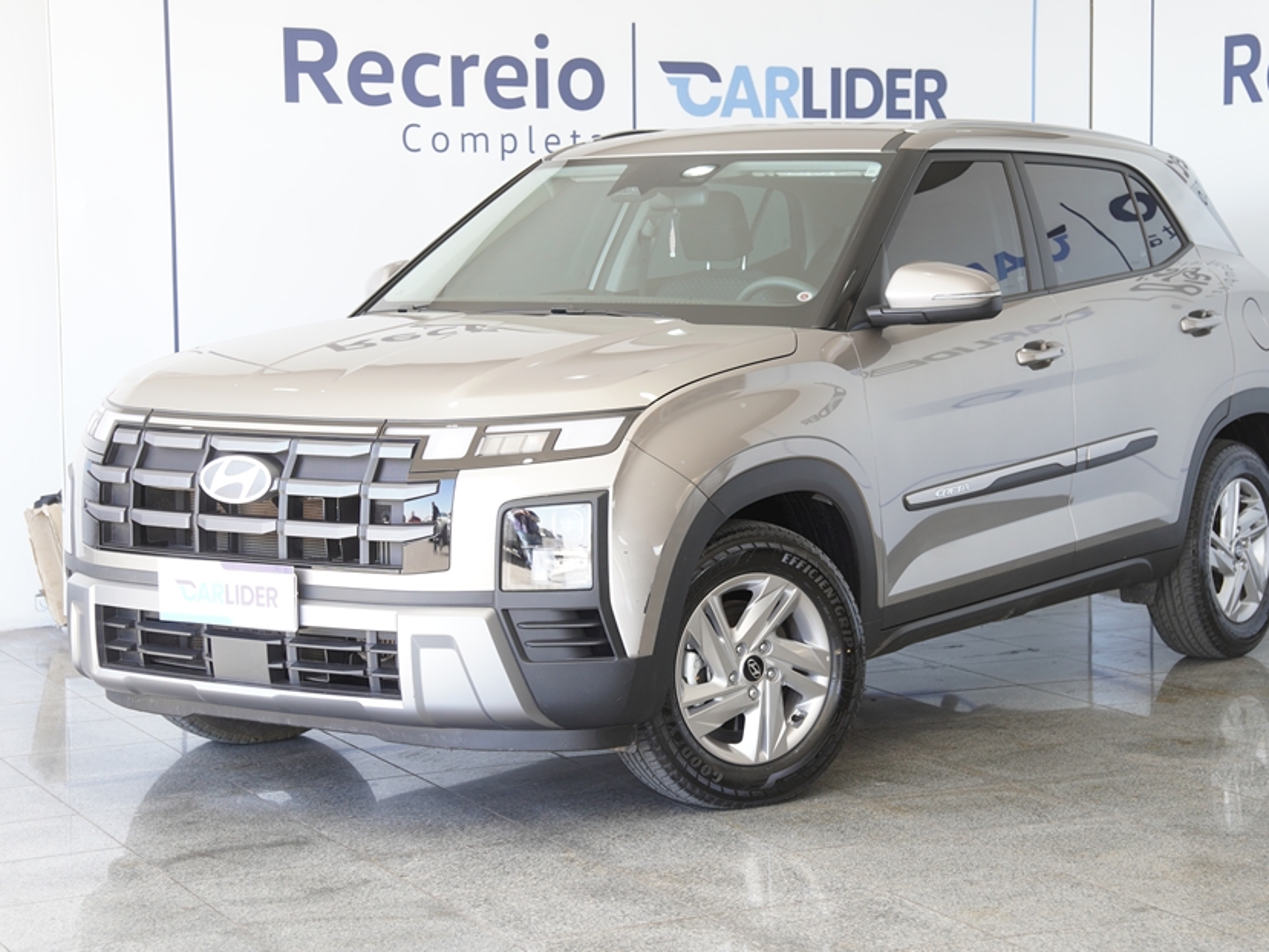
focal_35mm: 77
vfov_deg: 19.2
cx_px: 698
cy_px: 440
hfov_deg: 25.5
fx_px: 2808
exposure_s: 1/80
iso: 125
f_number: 2.8
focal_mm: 43
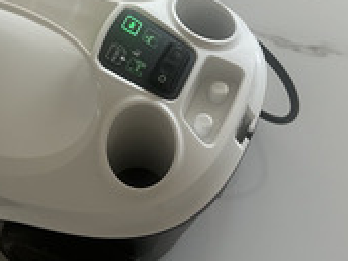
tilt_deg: -57.3
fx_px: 694
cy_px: 76
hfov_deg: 27.4
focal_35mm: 69
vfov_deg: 21.2
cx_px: 54
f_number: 1.5
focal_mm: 5.7
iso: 160
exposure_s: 1/60
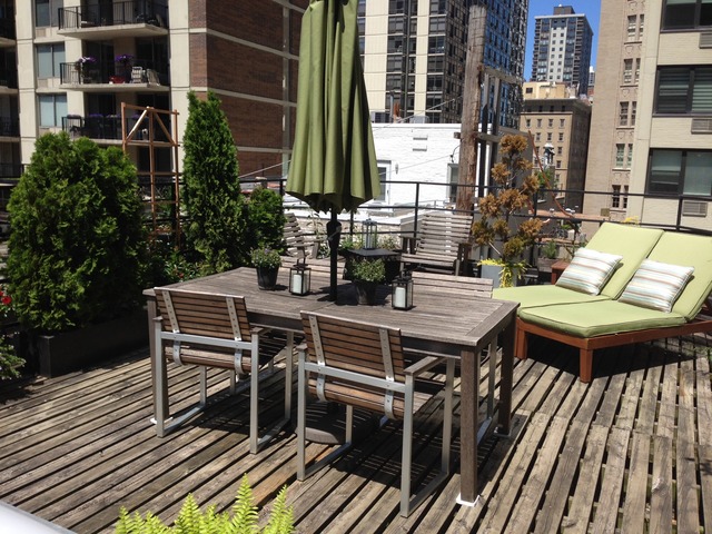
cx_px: 356
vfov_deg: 42.9
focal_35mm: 33
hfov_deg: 55.4
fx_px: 679
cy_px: 267
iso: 50
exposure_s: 1/1550
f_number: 2.4
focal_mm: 4.12
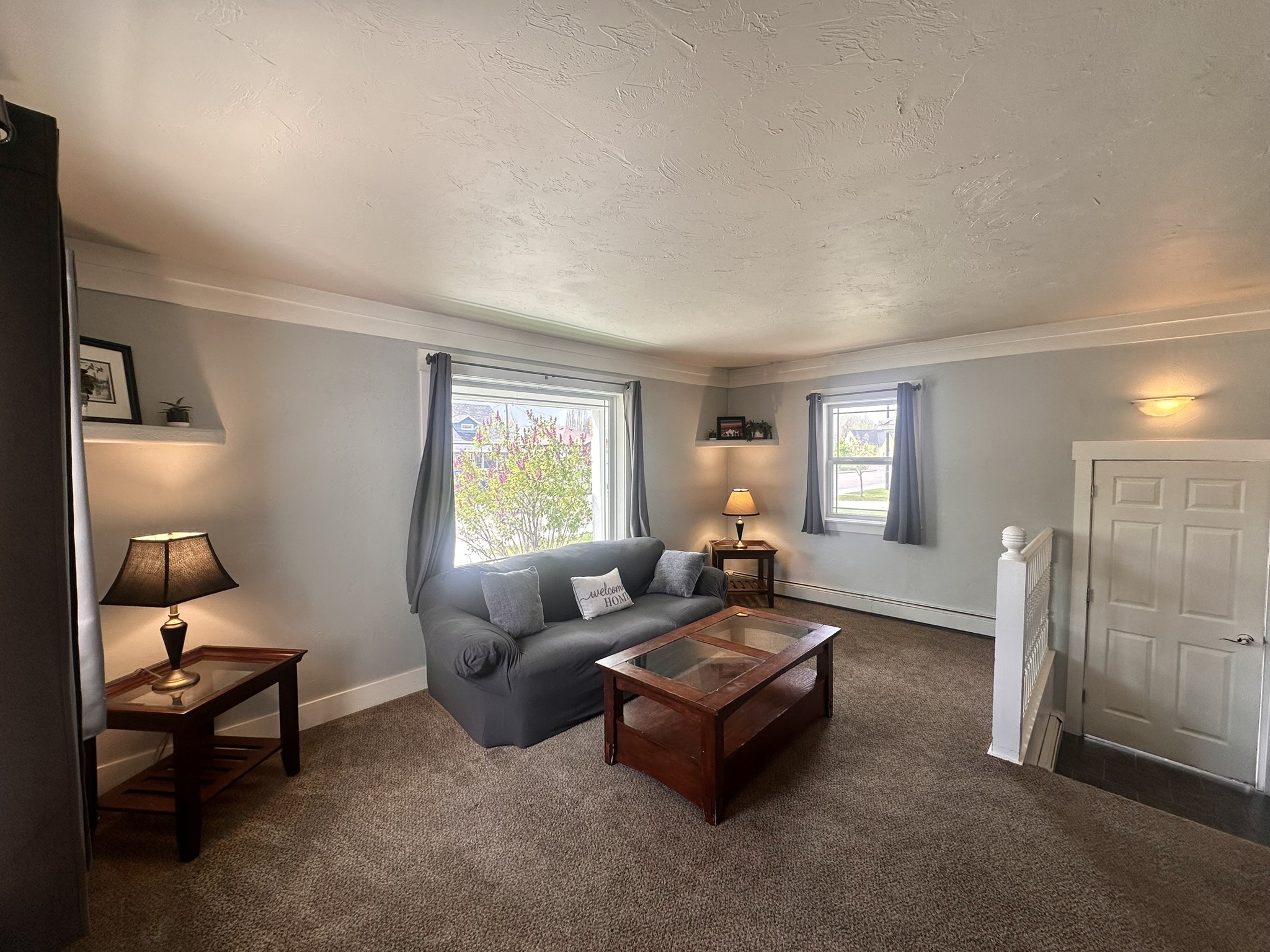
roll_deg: +0.2
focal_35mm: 14
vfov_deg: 85.7
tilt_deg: -2.5
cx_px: 635
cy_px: 476
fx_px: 514
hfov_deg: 102.1
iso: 64
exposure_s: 1/120
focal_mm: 2.22
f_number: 2.2
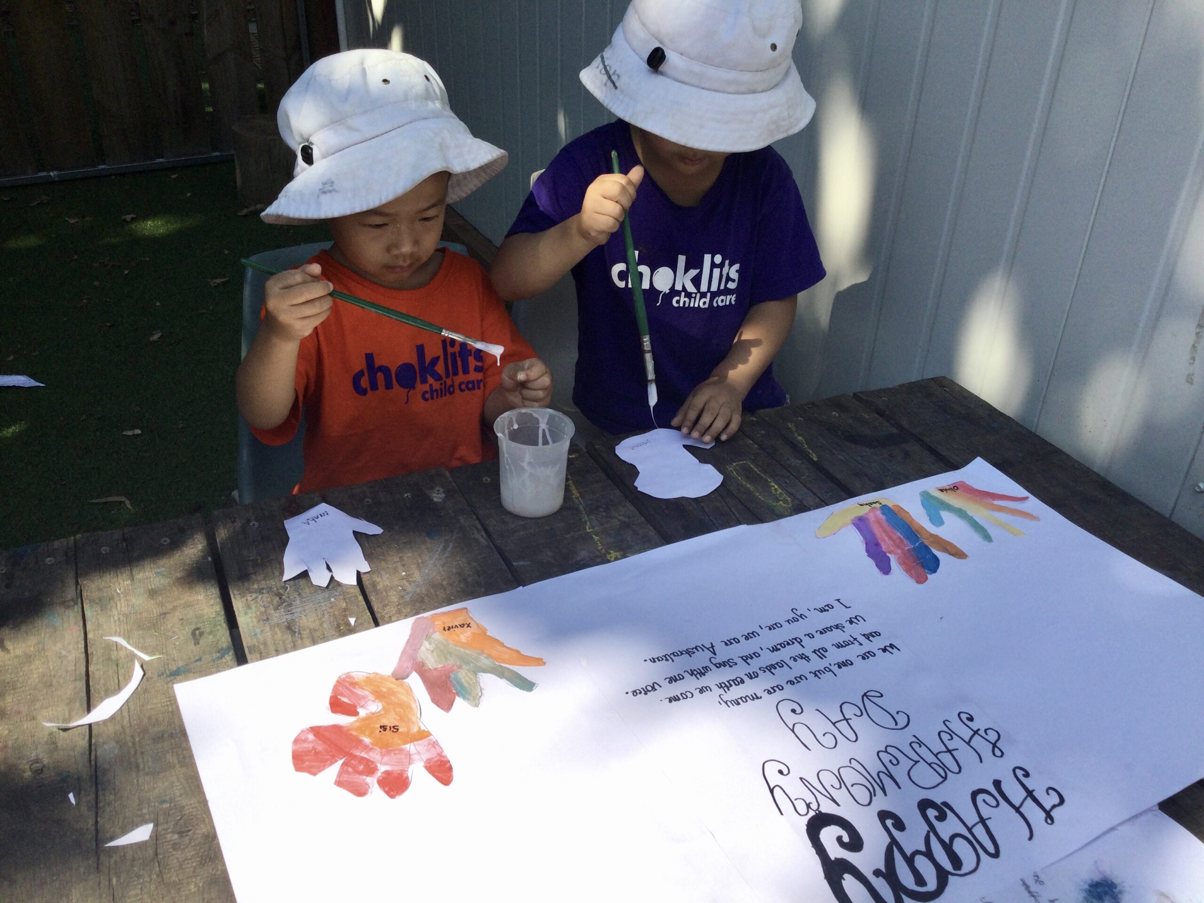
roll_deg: -3.9
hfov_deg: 58.4
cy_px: 452
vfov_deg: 45.4
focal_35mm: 31
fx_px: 1078
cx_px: 602
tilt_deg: -35.5
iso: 25
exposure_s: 1/1181
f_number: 2.4
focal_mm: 3.3
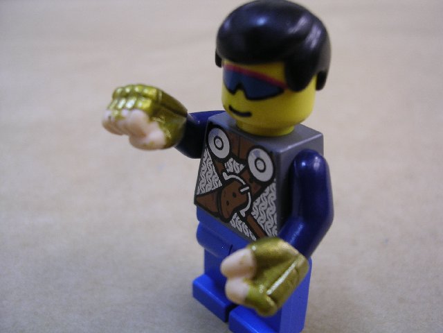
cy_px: 166
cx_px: 222
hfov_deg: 49.0
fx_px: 486
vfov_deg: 37.7
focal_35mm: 38
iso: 100
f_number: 2.8
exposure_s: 1/12.5
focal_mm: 5.8
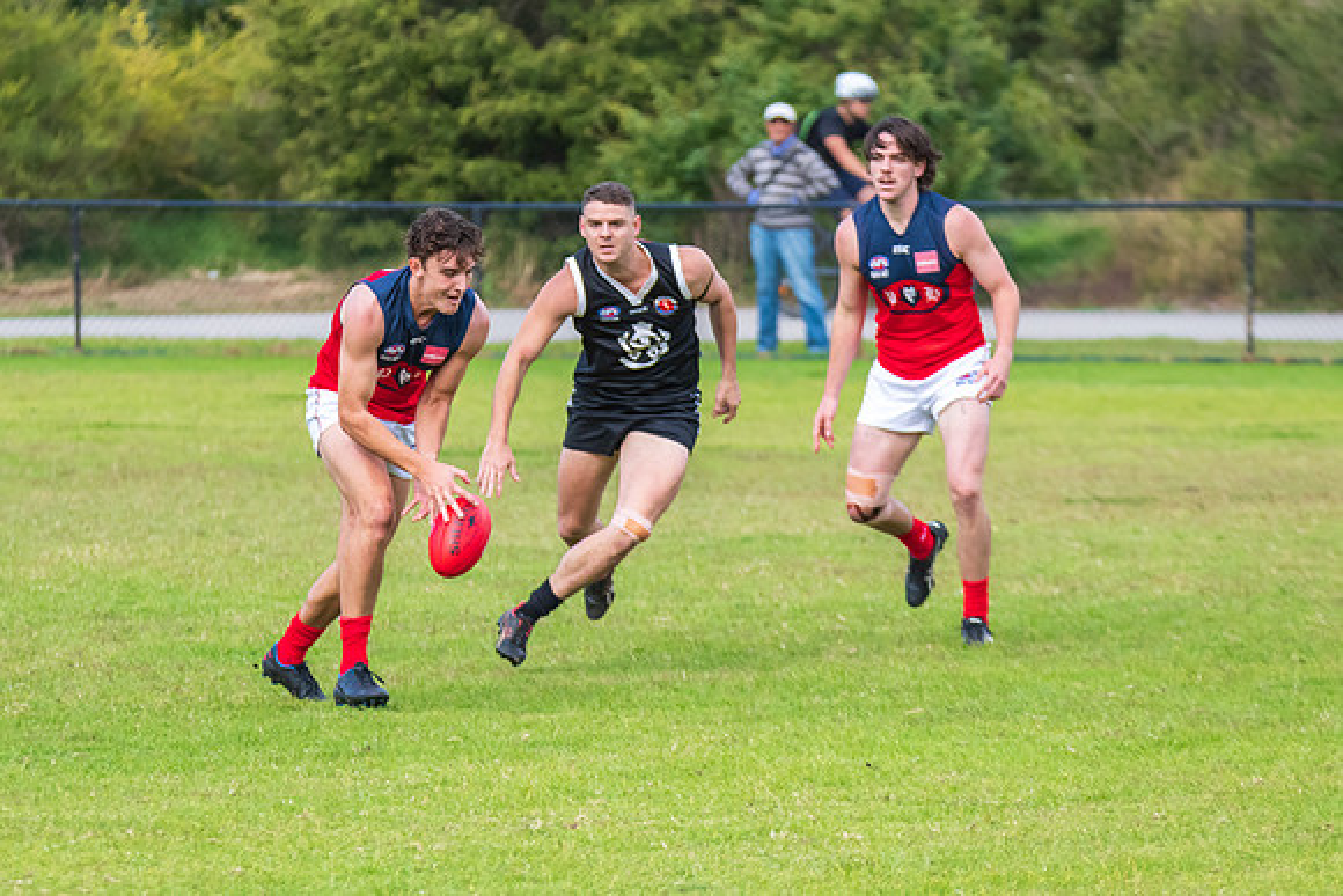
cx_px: 525
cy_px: 389
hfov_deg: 5.1
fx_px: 15130
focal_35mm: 405
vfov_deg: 3.4
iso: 1250
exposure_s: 1/1600
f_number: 7.1
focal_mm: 260
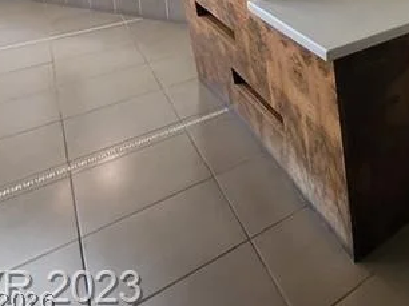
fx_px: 401
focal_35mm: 34
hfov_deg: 40.5
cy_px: -83
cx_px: 474
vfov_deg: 32.4
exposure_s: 1/30
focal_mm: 2.2
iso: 320
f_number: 2.2
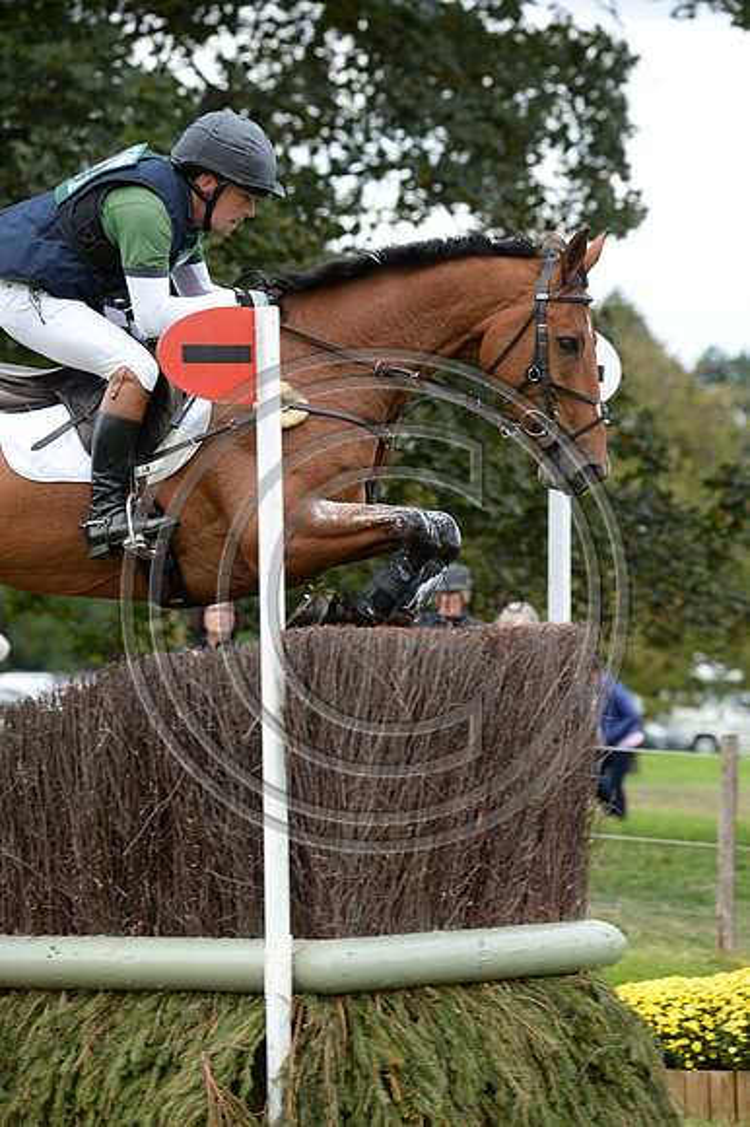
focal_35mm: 220
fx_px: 6883
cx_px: 375
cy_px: 564
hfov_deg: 6.2
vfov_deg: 9.4
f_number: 6.3
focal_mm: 220
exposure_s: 1/800
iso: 1000
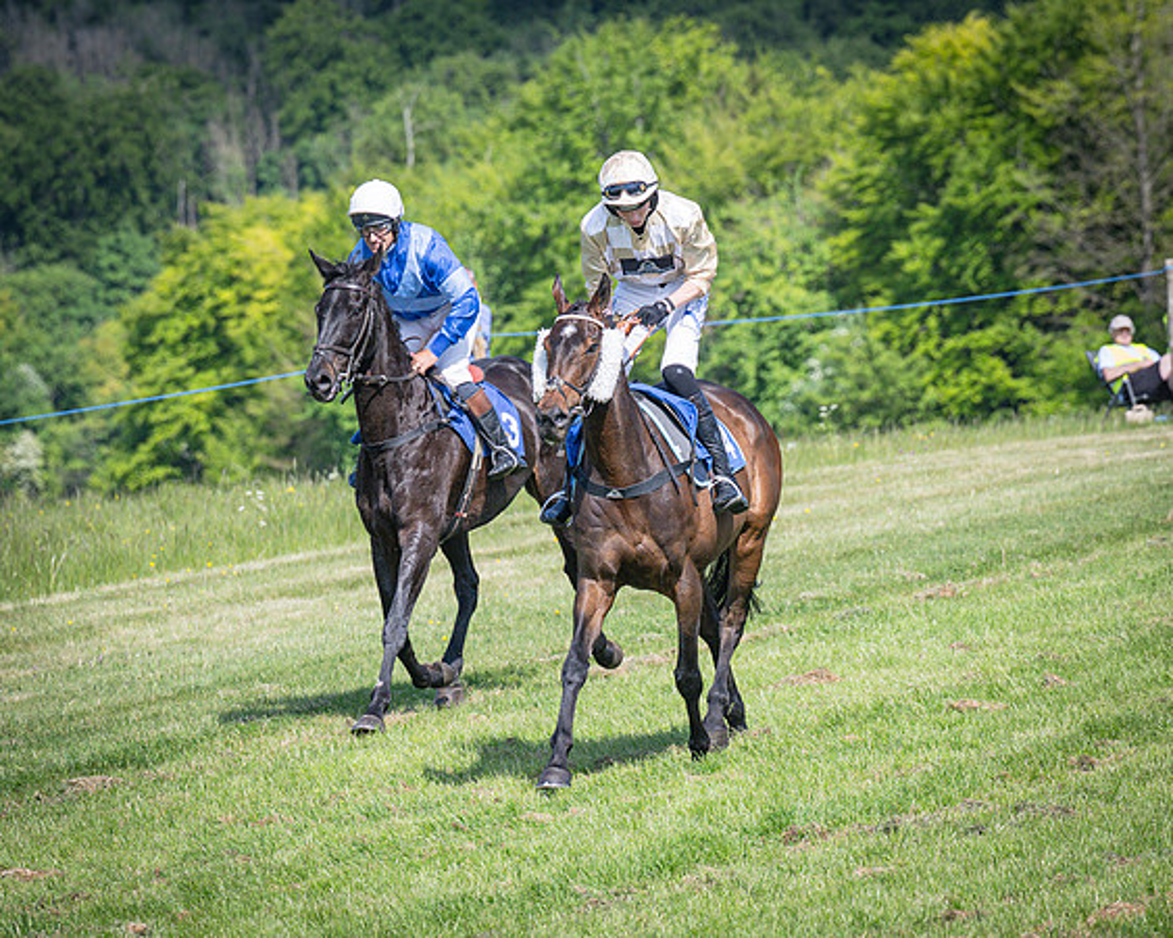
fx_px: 9565
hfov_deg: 7.0
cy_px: 506
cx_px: 546
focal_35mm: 276
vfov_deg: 5.6
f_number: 4
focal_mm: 130
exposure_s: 1/3200
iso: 400
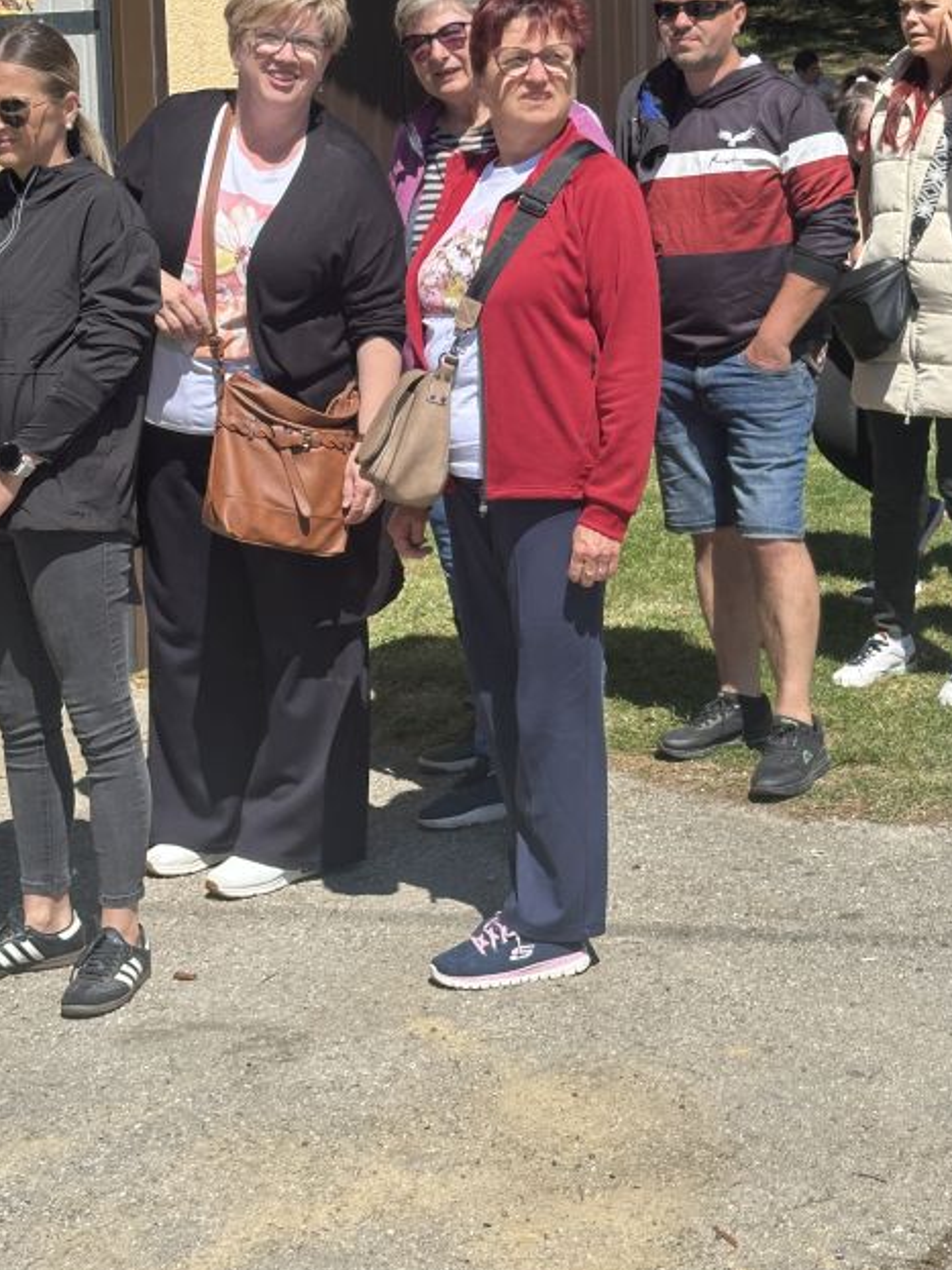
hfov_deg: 19.9
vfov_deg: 26.0
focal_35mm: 74
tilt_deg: -4.1
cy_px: 322
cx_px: 601
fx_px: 2714
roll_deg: +1.3
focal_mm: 6.86
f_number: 1.78
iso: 64
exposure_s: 1/2597
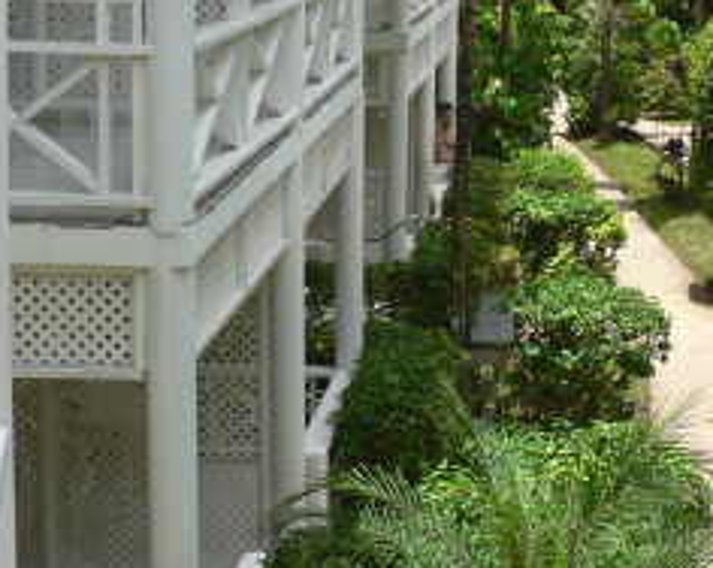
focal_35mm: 87
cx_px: 798
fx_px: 1833
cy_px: 73
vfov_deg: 17.4
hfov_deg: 20.9
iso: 64
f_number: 4.5
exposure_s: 1/400
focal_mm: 6
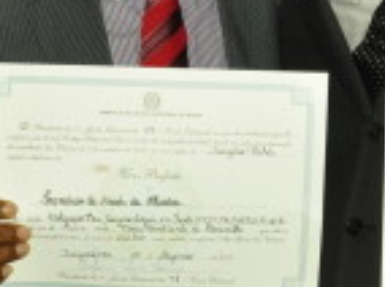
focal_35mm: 141
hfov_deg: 13.9
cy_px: -12
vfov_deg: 10.4
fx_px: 1566
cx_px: 344
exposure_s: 1/100
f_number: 11
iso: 640
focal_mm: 30
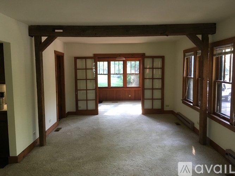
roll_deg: +0.8
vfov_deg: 48.2
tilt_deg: -7.1
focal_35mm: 29
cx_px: 118
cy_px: 88
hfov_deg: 61.7
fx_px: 197
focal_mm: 4.15
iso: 100
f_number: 2.2
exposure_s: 1/30
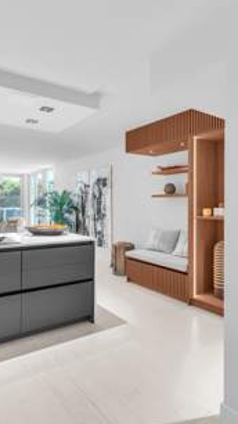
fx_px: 269
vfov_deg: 76.3
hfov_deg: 47.7
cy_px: 206
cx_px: 119
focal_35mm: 24
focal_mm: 14.6
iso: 320
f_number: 9
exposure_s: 1/2
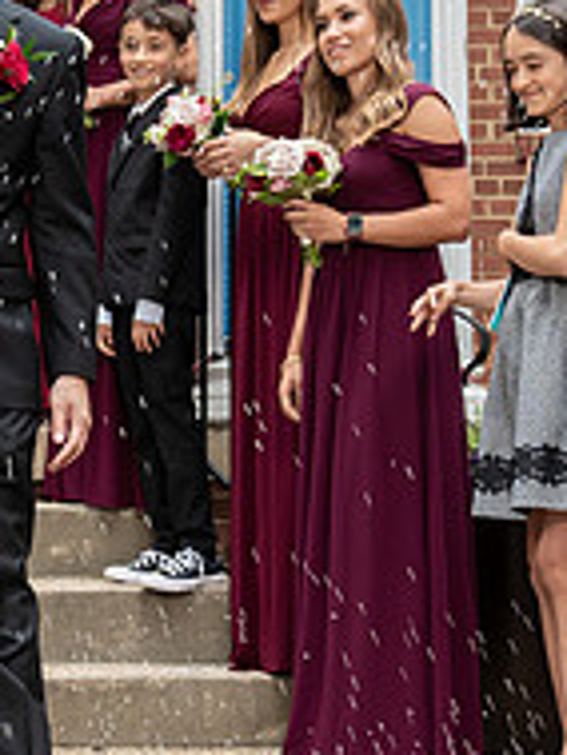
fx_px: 2487
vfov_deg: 17.2
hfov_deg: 12.8
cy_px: 319
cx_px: -69
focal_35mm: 114
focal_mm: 34
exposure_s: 1/250
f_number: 4
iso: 800
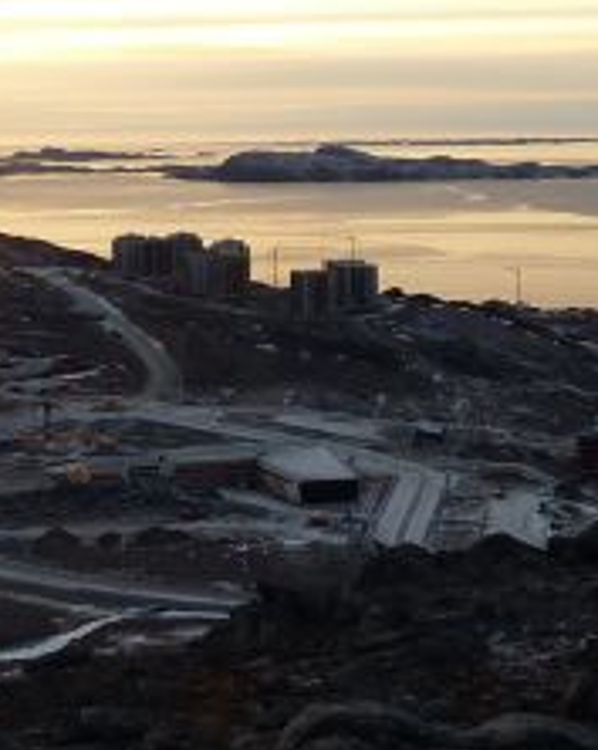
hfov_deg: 17.3
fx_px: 1951
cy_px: 64
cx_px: 122
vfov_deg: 21.3
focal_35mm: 88
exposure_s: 1/160
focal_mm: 4.1
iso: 80
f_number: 4
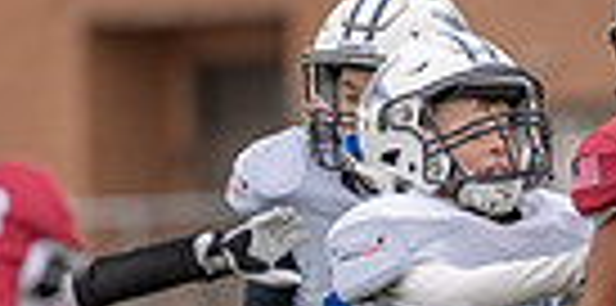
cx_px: 569
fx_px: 14797
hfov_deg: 2.4
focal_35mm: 931
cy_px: 347
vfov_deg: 1.2
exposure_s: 1/1250
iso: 200
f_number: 2.8
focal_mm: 200
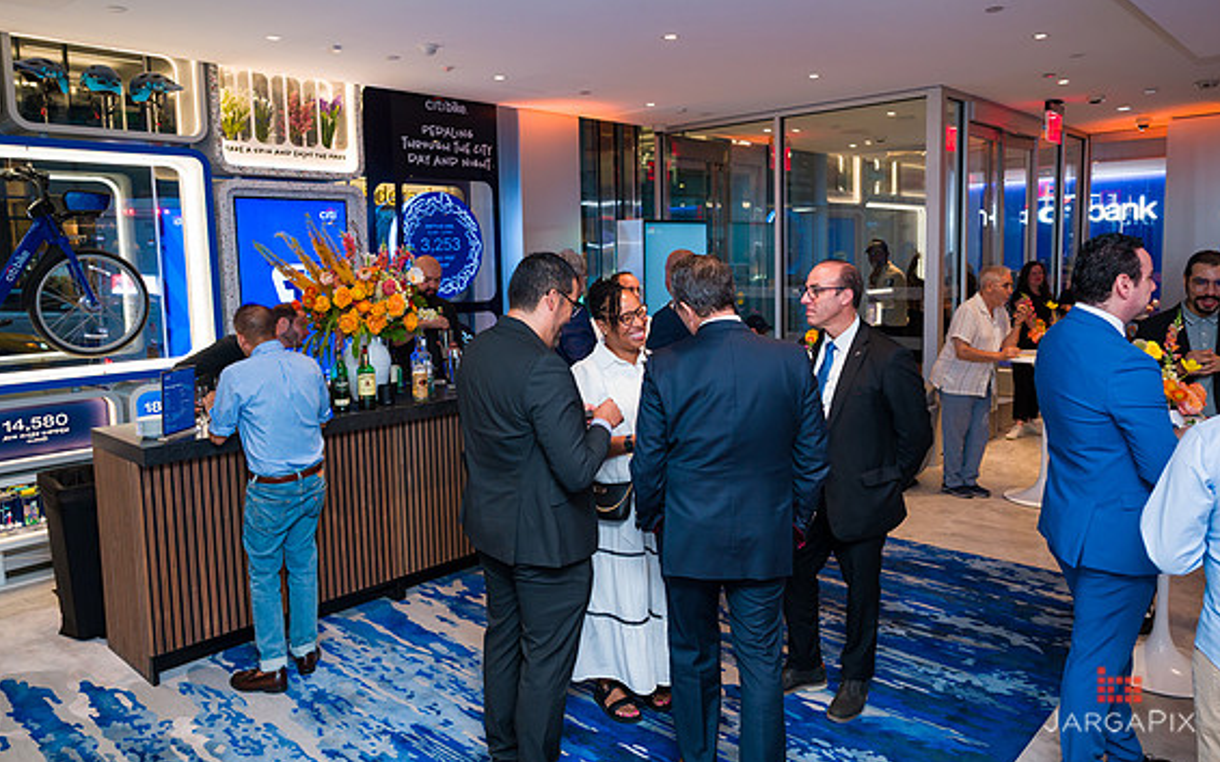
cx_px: 607
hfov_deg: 70.4
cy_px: 351
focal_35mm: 26
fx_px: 864
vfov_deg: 47.5
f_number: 3.2
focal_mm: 24
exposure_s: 1/160
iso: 800
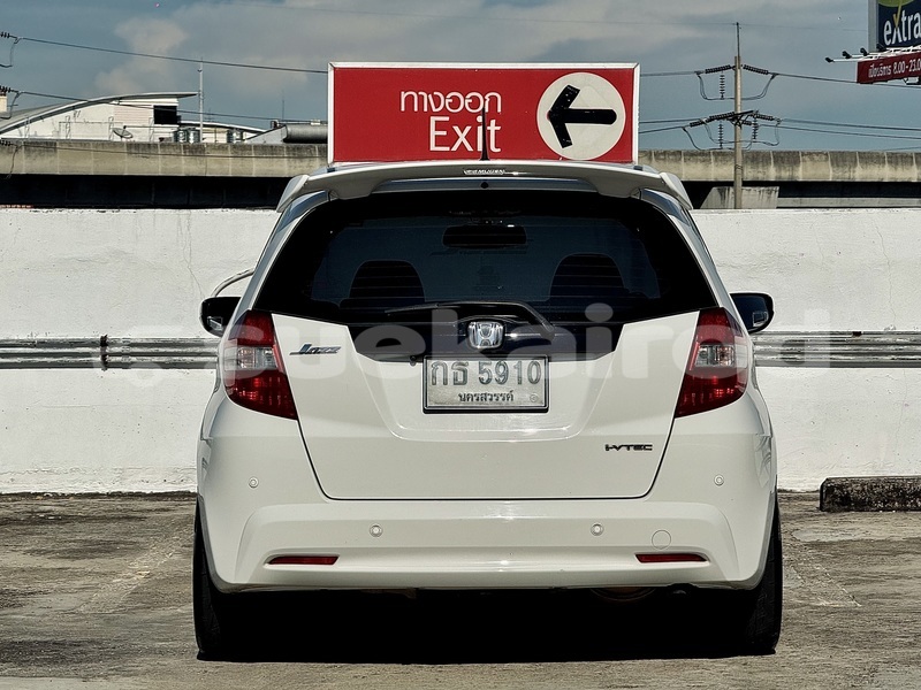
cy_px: 345
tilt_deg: -1.1
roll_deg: +0.8
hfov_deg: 16.4
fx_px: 3193
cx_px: 460
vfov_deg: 12.3
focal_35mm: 120
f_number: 2.8
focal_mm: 15.66
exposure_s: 1/4651
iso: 40
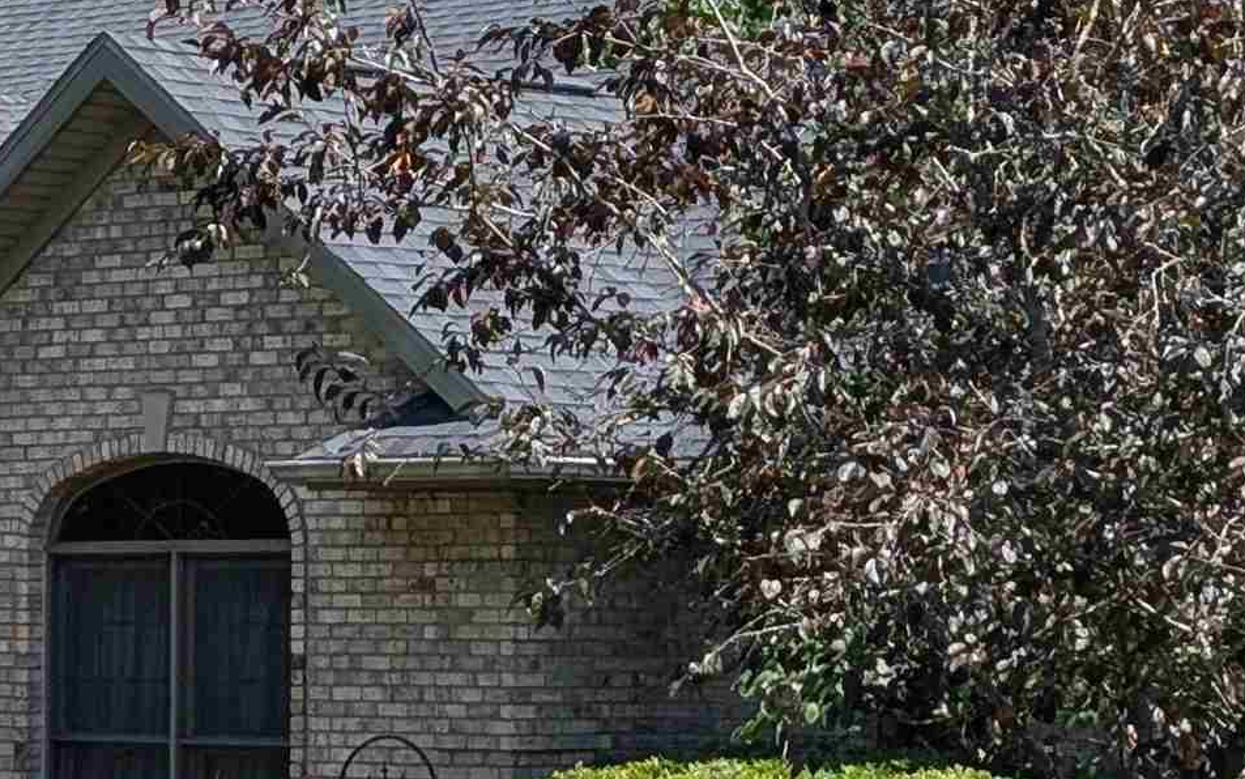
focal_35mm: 167
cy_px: 477
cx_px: 754
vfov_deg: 7.9
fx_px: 5667
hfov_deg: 12.5
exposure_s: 1/935
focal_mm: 6.9
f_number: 1.68
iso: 22
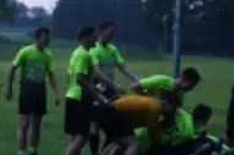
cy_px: 94
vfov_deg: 6.8
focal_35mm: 201
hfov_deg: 10.2
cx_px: 7
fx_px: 1305
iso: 5000
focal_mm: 65
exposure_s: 1/160
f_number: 5.6
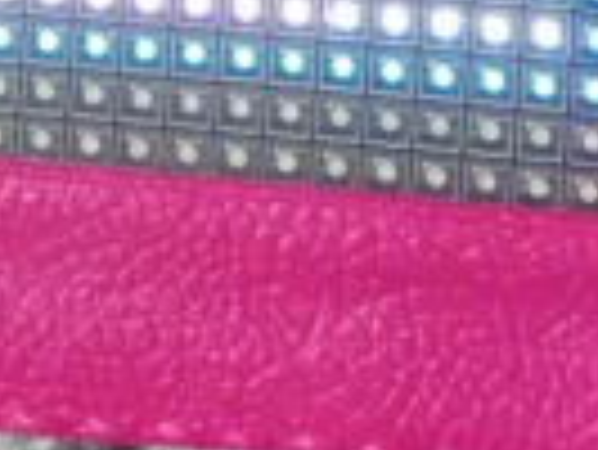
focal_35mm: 130
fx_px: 2248
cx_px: 315
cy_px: -302
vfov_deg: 10.8
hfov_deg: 15.2
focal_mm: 4.05
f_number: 1.8
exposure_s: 1/20
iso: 912
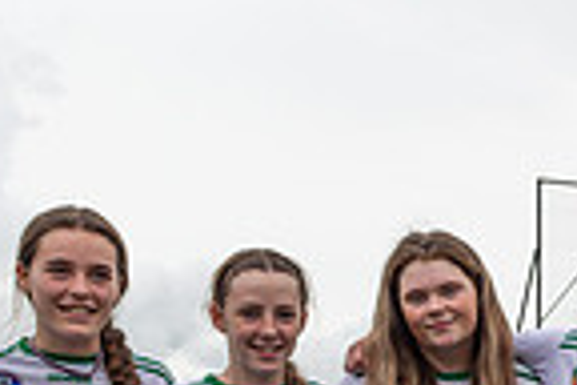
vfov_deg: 10.4
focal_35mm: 126
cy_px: 630
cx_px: 822
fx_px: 2019
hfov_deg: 15.2
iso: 100
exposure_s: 1/100
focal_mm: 24
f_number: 7.1
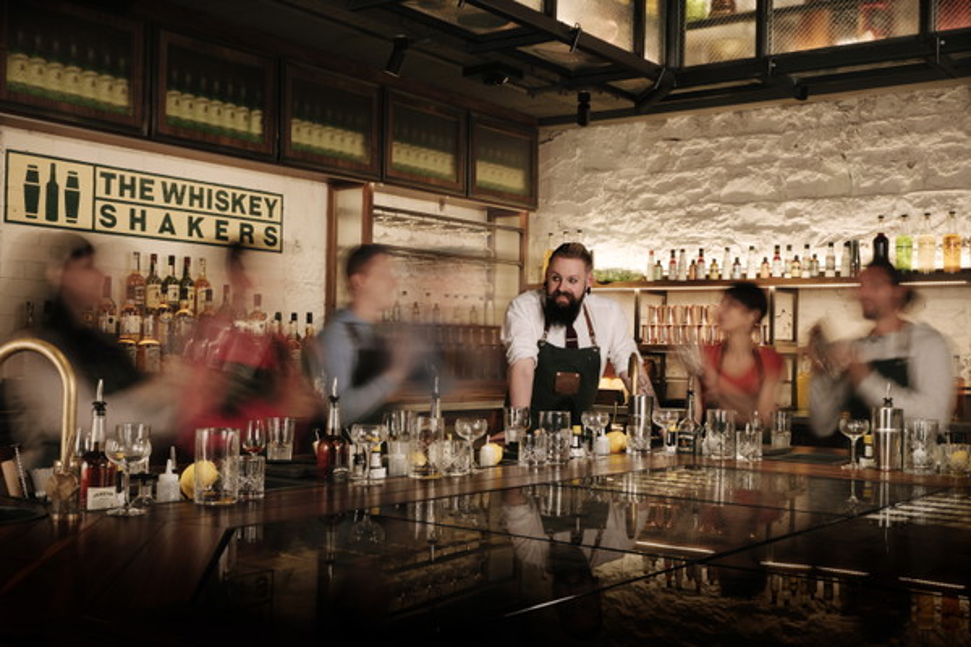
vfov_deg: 32.6
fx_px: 1106
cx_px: 486
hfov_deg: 47.4
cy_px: 324
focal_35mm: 41
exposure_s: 2
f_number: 14
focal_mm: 27.4
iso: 200
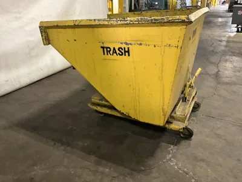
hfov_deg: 61.7
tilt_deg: -24.4
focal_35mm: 29
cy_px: 91
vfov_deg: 48.2
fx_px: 203
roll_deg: +2.5
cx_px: 121
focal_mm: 3
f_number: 1.8
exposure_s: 1/47
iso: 320
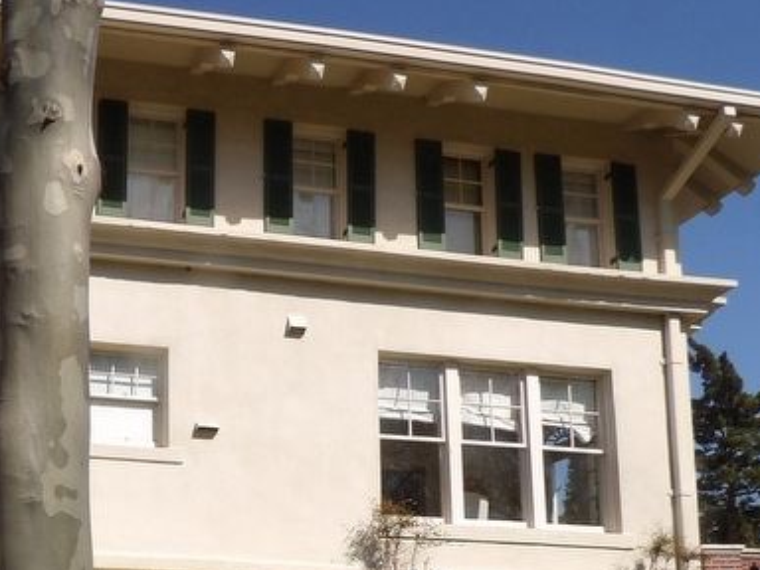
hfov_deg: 36.1
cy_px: 558
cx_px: 93
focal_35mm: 50
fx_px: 1098
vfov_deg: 27.6
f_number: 4.6
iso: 100
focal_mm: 4.3
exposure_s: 1/670
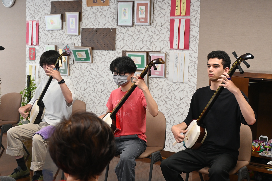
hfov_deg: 35.9
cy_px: 90
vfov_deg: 24.4
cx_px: 136
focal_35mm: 56
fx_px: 419
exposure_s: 1/125
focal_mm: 37
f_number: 5.3
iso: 1400
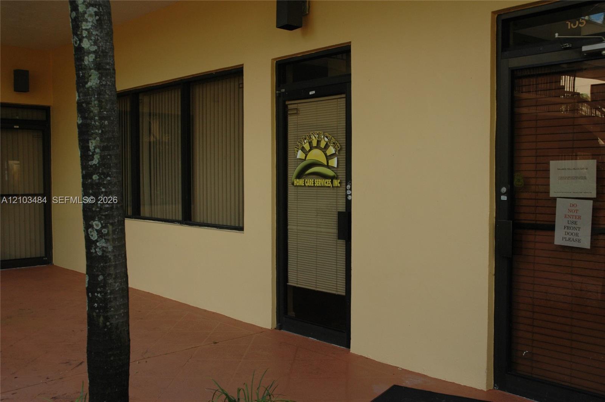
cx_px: 302
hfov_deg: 51.3
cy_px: 201
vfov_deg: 35.4
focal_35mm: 38
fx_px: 629
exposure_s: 1/250
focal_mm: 25
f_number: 5.6
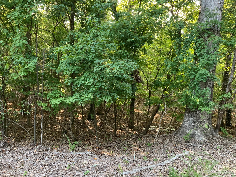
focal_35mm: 29
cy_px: 88
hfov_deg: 61.7
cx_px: 118
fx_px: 198
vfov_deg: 48.2
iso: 80
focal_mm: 3
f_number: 1.8
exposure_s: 1/60
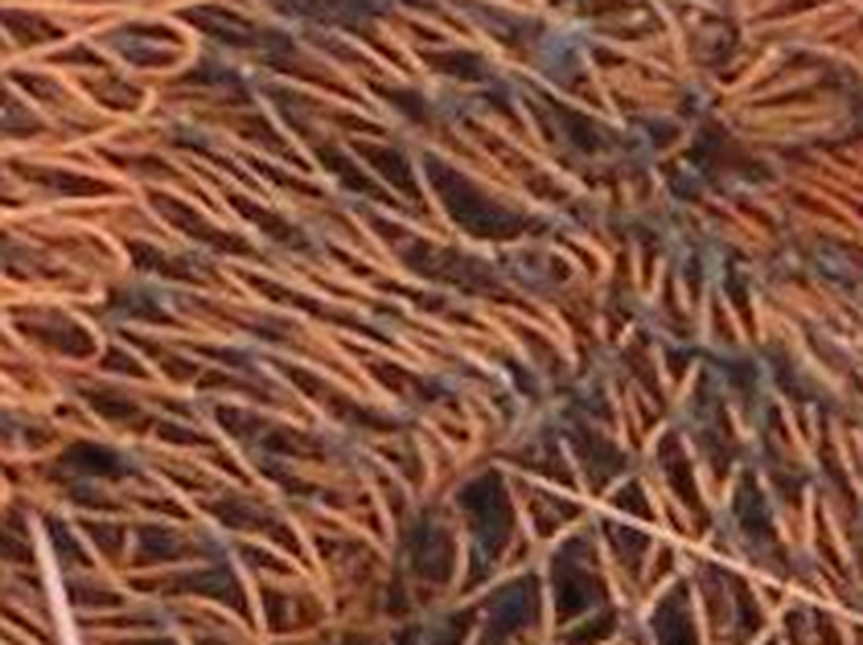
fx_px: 10534
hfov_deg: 4.7
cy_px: -526
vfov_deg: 3.5
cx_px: 456
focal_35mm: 423
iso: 100
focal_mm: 17.1
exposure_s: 1/111
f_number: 3.6
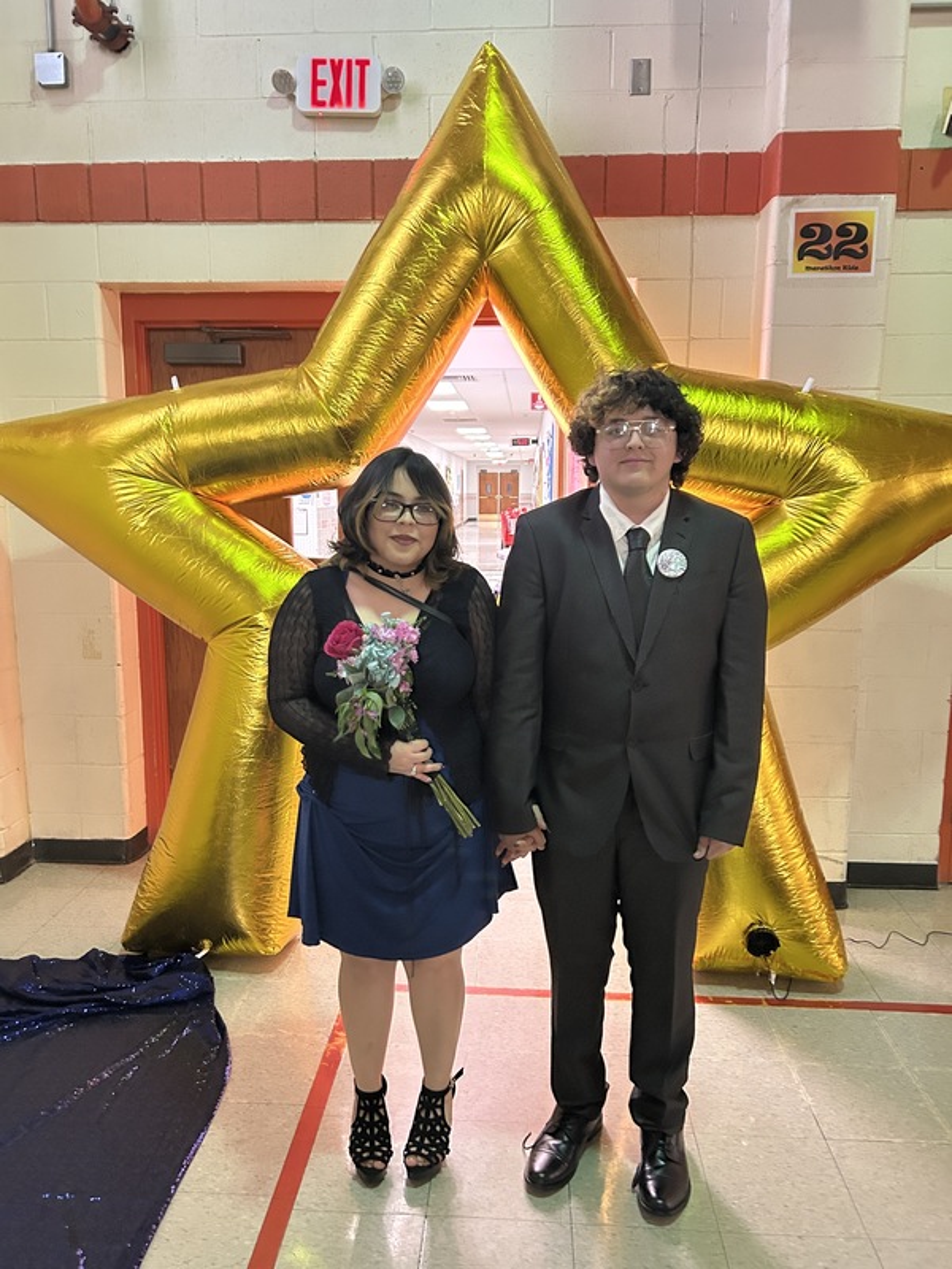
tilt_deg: -9.9
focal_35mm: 26
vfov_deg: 67.3
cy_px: 634
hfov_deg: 53.1
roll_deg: -1.2
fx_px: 953
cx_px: 476
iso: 400
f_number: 1.5
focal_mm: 5.7
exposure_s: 1/40
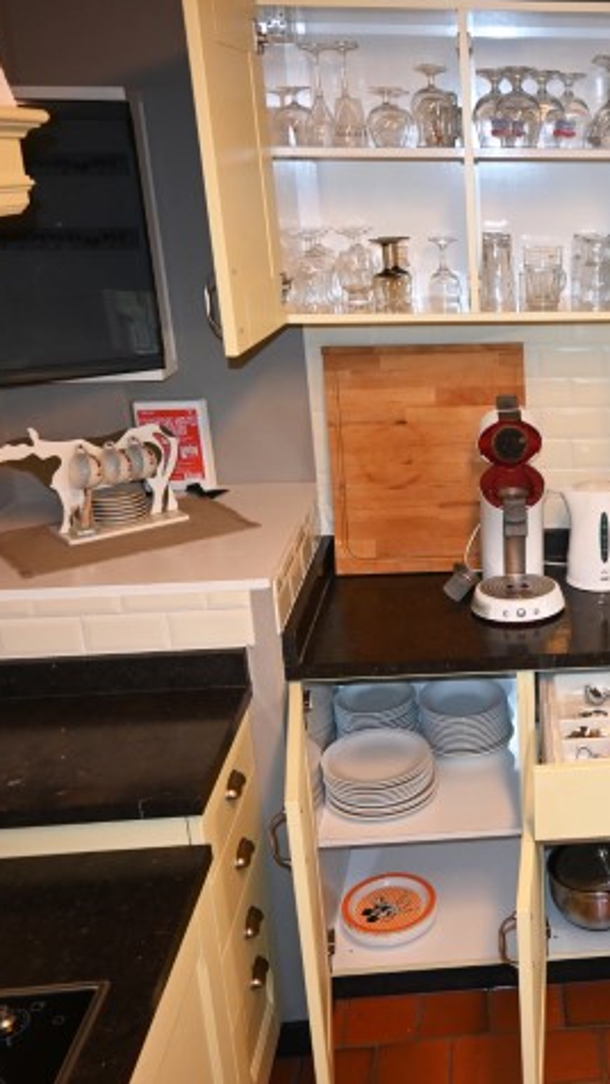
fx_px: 1092
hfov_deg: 28.7
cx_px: 644
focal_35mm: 38
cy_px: 540
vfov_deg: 52.8
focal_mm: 16
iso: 1000
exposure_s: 1/60
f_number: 3.5
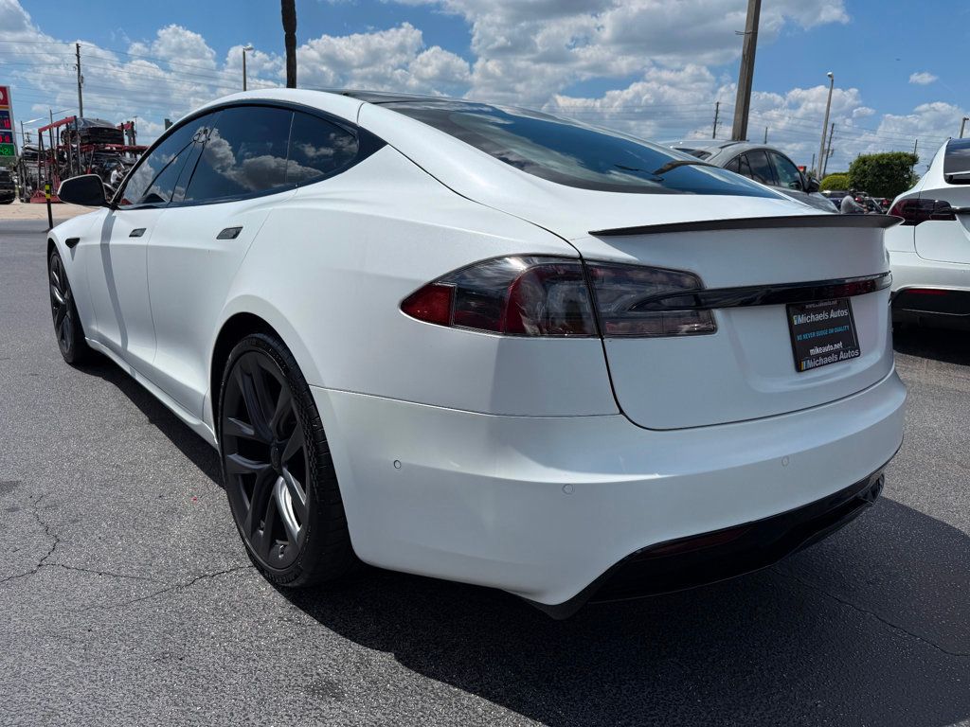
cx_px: 485
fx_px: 673
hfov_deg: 71.6
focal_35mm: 24
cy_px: 364
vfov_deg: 56.8
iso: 80
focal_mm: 6.76
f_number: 1.78
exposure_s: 1/10309
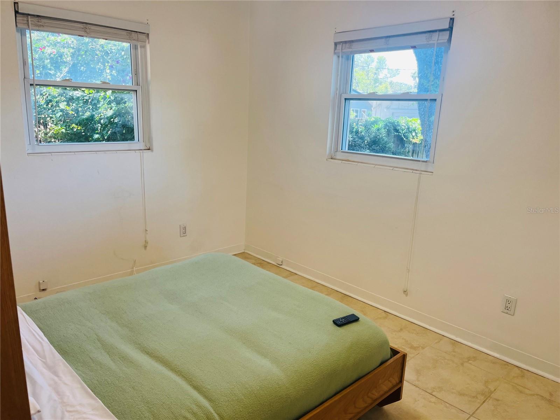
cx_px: 280
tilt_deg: -15.2
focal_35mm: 26
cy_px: 210
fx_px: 421
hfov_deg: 67.3
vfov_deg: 53.1
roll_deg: -1.9
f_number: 1.6
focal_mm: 5.1
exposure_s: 1/120
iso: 100
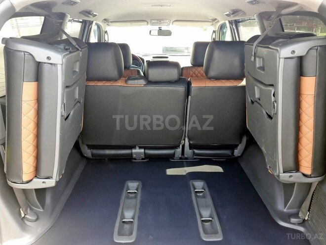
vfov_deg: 49.7
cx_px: 163
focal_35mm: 28
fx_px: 264
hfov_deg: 63.4
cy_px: 122
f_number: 1.9
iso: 50
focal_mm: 3.7
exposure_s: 1/50
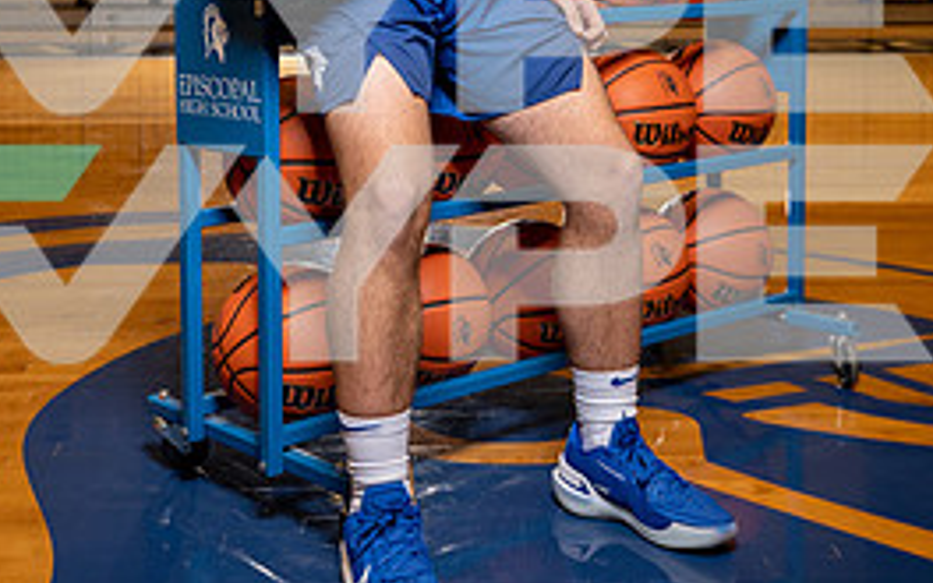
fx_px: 1500
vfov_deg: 21.3
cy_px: 7
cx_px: 417
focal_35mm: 59
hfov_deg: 34.5
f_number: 4.5
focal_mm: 34
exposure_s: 1/250
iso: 400
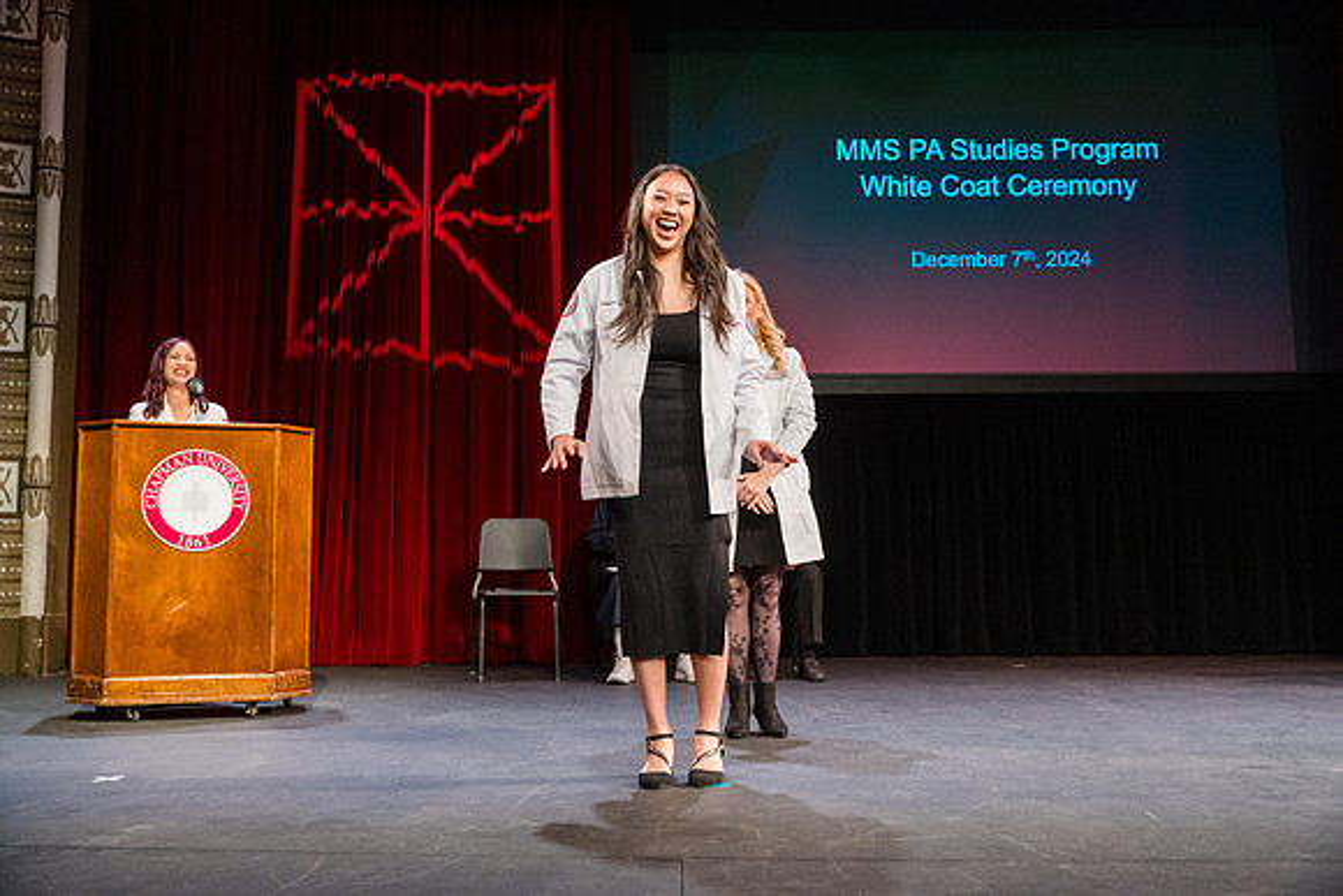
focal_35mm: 36
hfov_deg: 53.5
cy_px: 448
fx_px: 1332
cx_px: 672
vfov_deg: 37.2
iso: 1250
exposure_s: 1/320
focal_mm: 35.7
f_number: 3.5
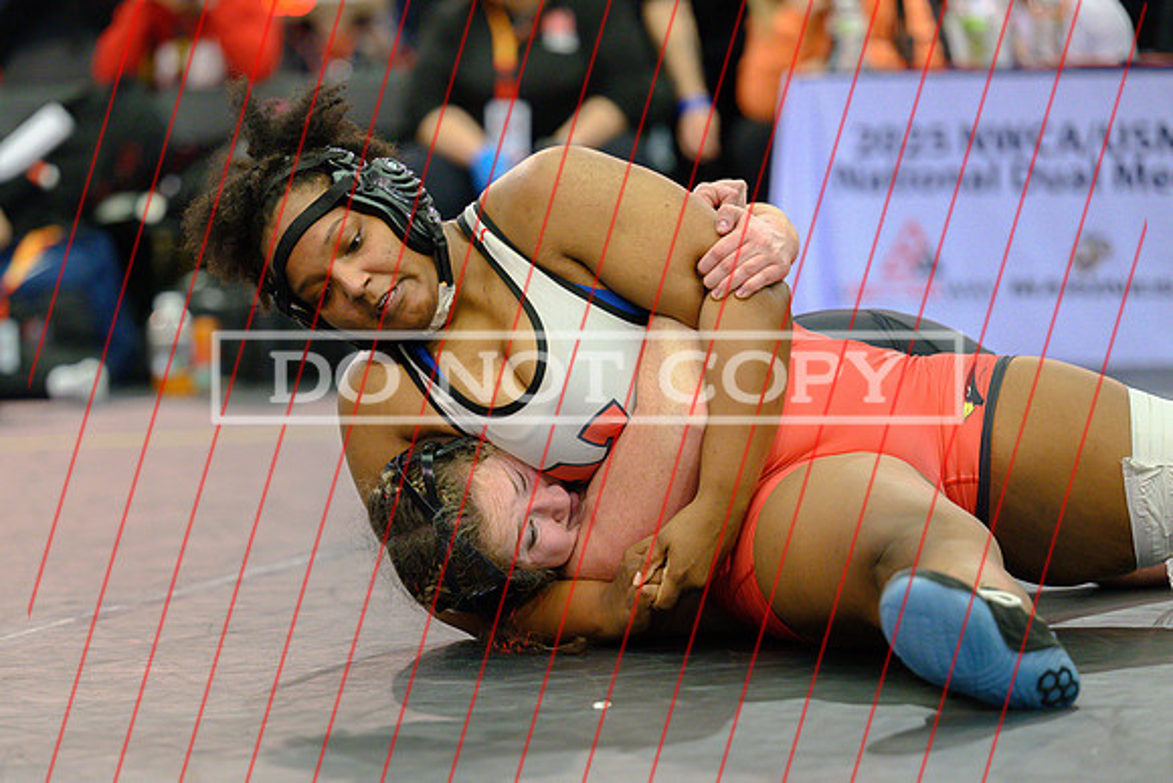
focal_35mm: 169
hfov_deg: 12.2
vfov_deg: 8.1
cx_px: 443
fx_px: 5503
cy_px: 481
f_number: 2.8
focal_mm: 135
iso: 3600
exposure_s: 1/800
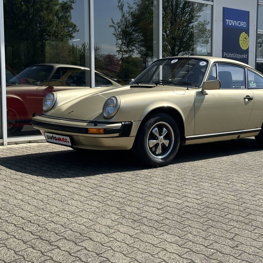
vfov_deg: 30.0
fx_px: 490
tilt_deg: -4.2
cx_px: 163
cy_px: 131
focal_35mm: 57
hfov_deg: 29.9
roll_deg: -0.3
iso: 64
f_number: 1.78
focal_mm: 6.86
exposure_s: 1/3472
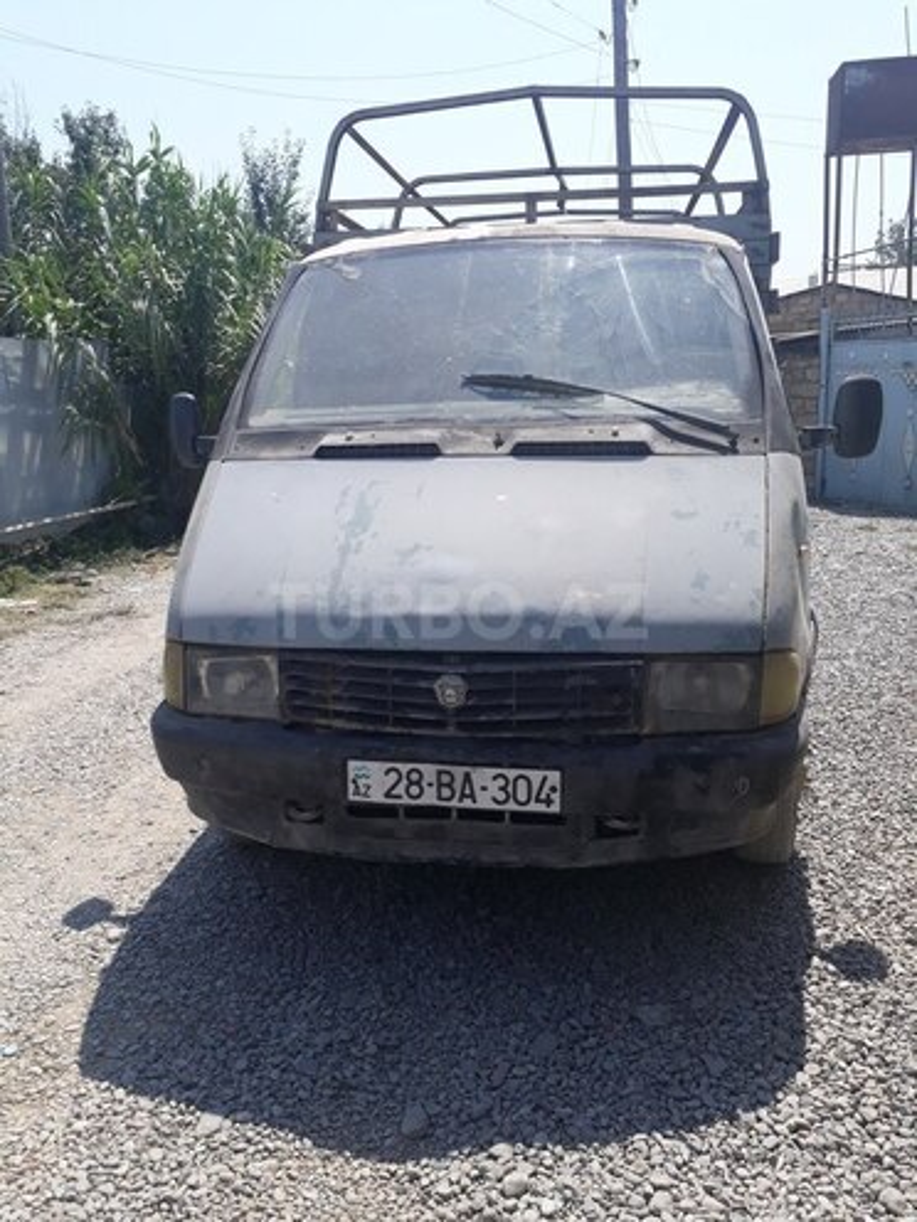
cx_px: 458
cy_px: 611
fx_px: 954
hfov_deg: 51.4
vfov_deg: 65.3
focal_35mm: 27
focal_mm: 3.6
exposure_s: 1/1364
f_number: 1.9
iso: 40
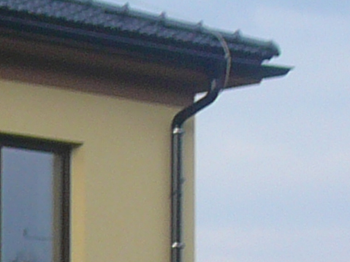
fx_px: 2648
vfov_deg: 5.6
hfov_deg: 7.0
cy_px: 338
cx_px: -570
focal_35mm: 262
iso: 80
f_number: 3.4
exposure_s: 1/200
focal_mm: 7.3
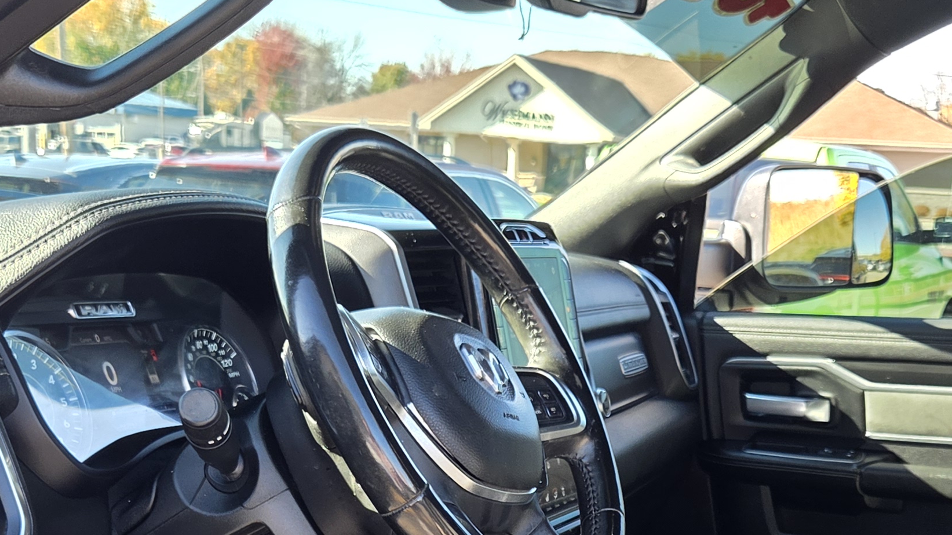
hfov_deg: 34.3
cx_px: 526
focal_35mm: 61
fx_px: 1540
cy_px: 626
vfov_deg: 18.8
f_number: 1.8
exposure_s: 1/180
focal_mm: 5.4
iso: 64
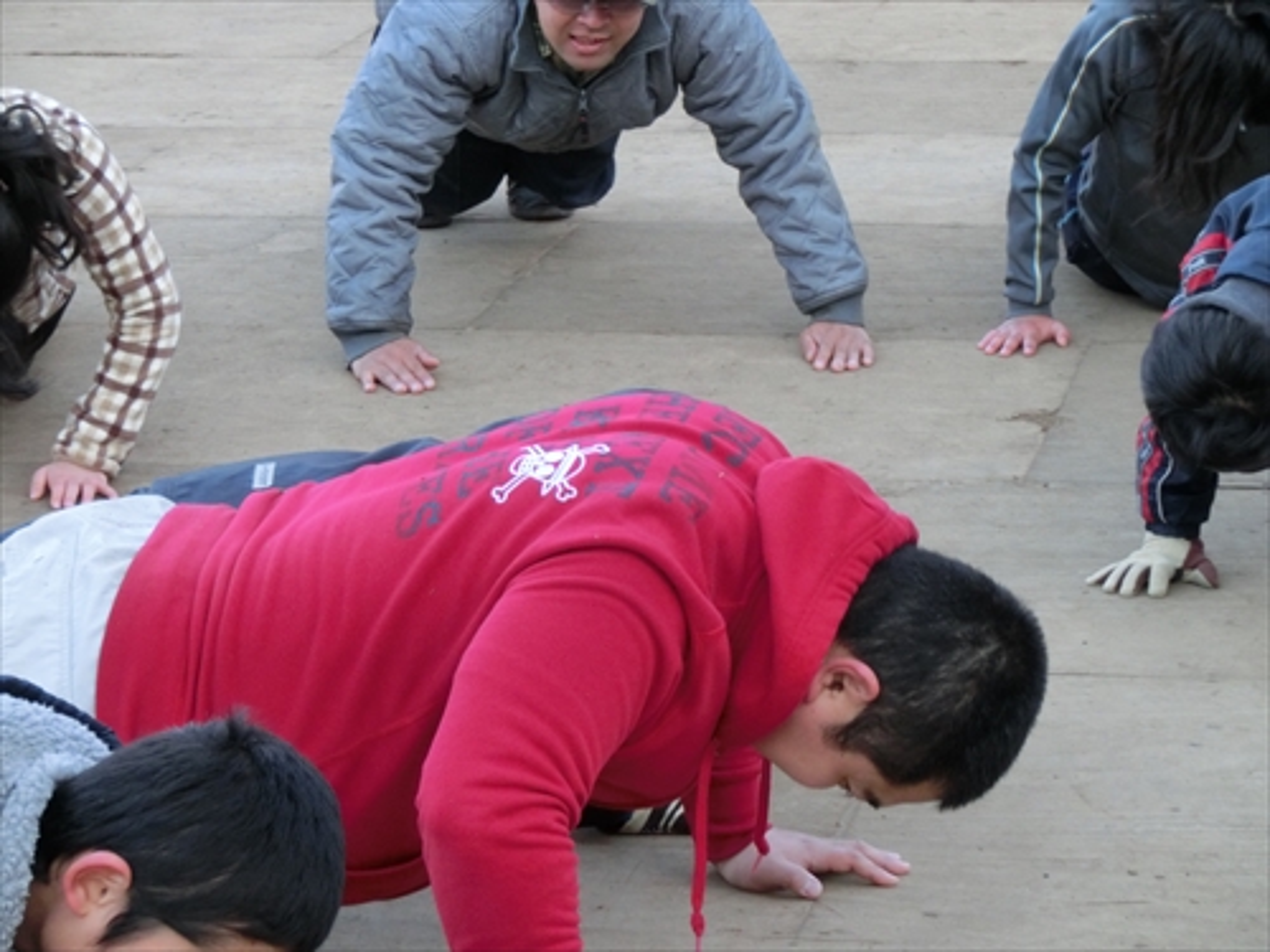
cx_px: 635
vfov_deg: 11.0
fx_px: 4953
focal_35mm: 135
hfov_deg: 14.6
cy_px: 476
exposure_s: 1/125
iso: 400
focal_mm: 24.17
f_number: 5.7
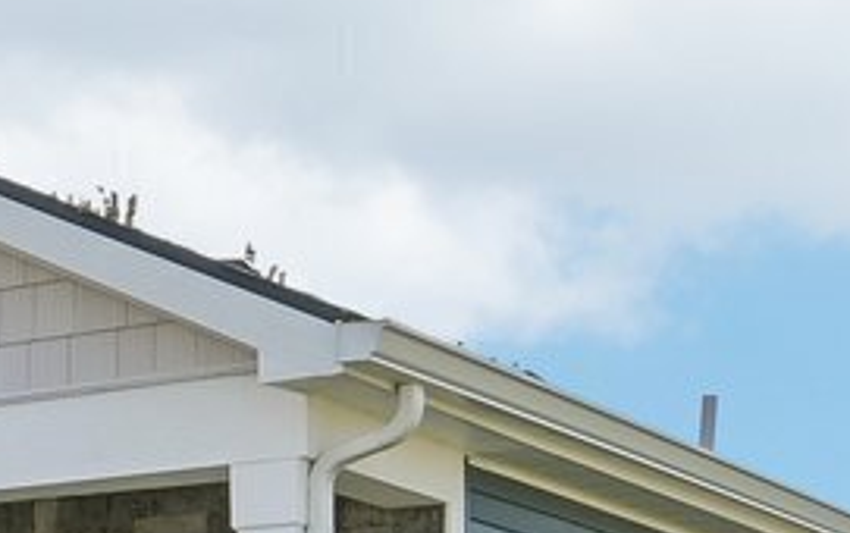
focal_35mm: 123
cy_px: 886
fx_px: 2852
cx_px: -370
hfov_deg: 15.8
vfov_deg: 10.2
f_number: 8
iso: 100
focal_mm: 16
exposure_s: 1/200
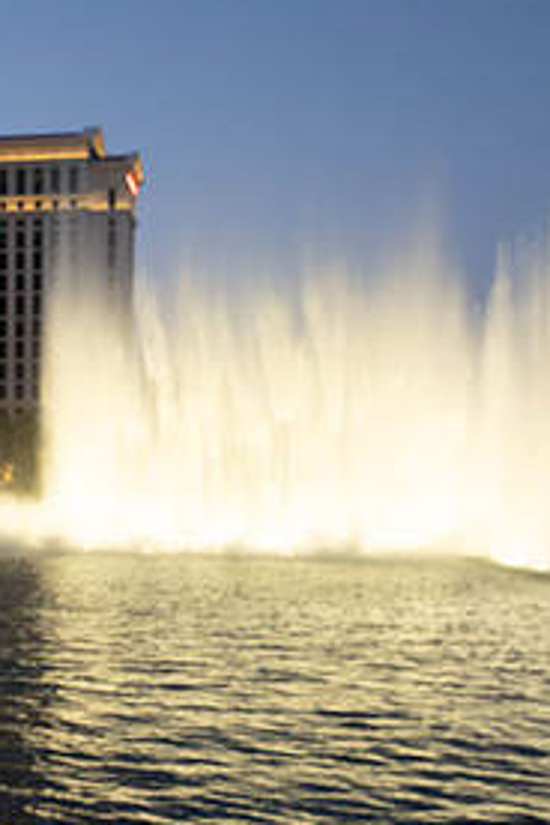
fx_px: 1444
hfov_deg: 20.8
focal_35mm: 63
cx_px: -6
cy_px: 486
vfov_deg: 31.8
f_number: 8
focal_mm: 30
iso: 2500
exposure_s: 1/60
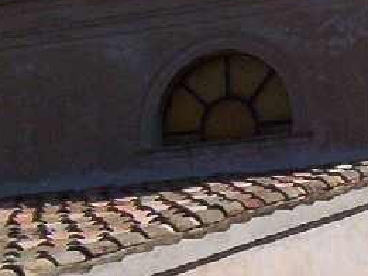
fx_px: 1734
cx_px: 354
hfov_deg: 12.0
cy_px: 248
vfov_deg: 9.1
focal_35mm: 163
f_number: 5.24
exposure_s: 1/1701
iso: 100
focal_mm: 5.54
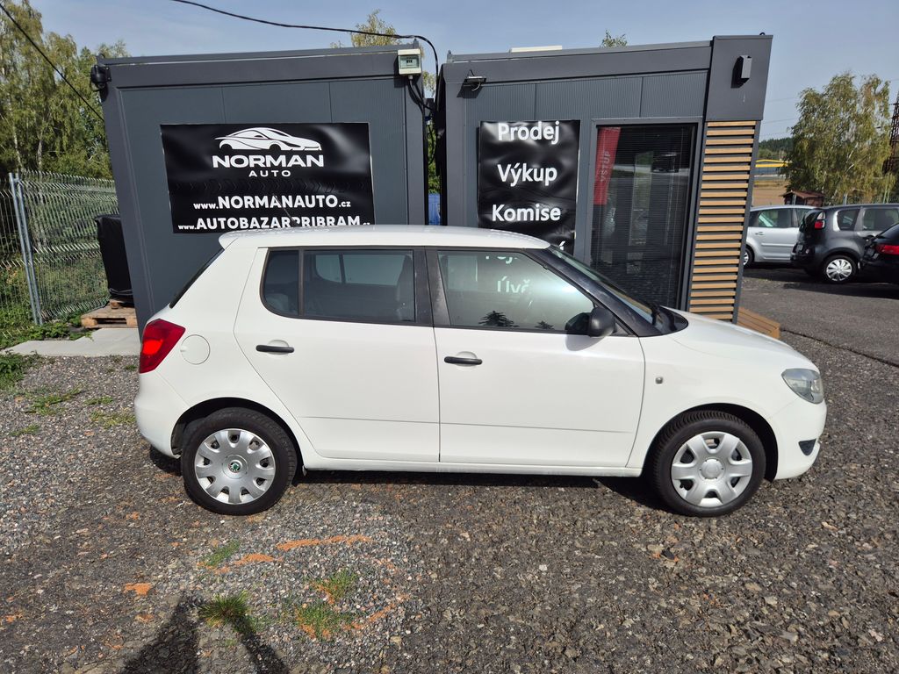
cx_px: 450
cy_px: 337
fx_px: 597
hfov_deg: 73.9
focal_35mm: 23
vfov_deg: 58.9
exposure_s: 1/3256
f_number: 1.8
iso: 25
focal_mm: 5.4
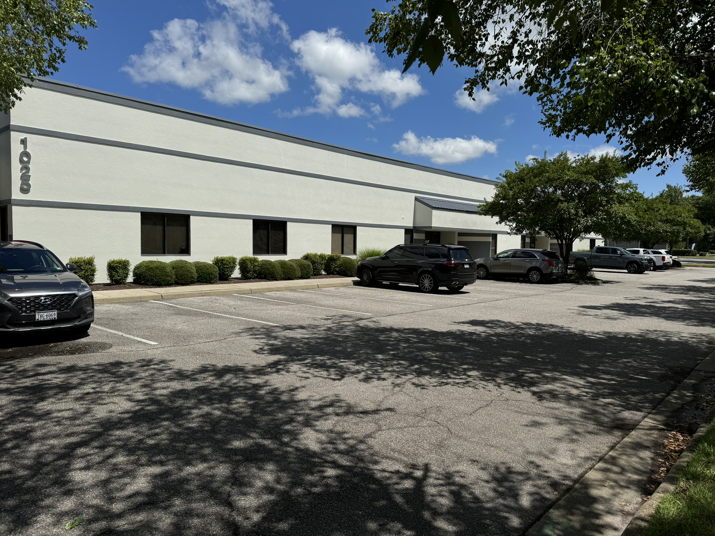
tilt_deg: -2.6
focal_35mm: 24
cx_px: 358
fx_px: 496
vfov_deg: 56.8
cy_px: 268
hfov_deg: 71.6
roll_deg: -0.1
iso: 80
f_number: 1.78
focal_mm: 6.76
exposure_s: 1/7937
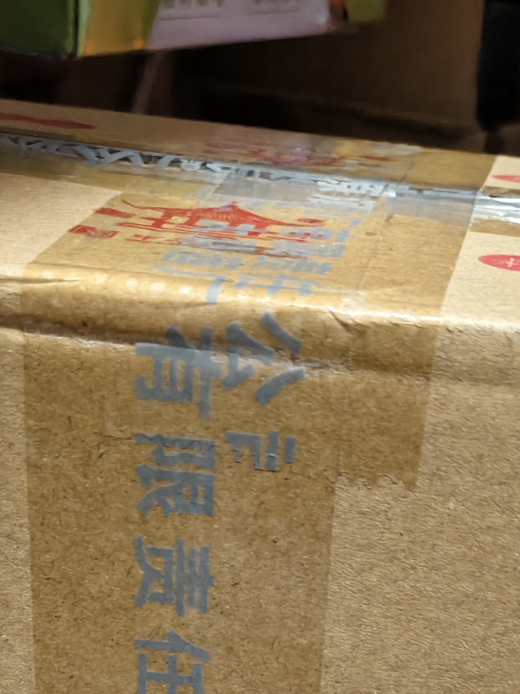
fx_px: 1442
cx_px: 268
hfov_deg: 20.4
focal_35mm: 72
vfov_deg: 22.2
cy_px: 1047
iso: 289
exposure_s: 1/50
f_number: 1.88
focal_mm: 5.56
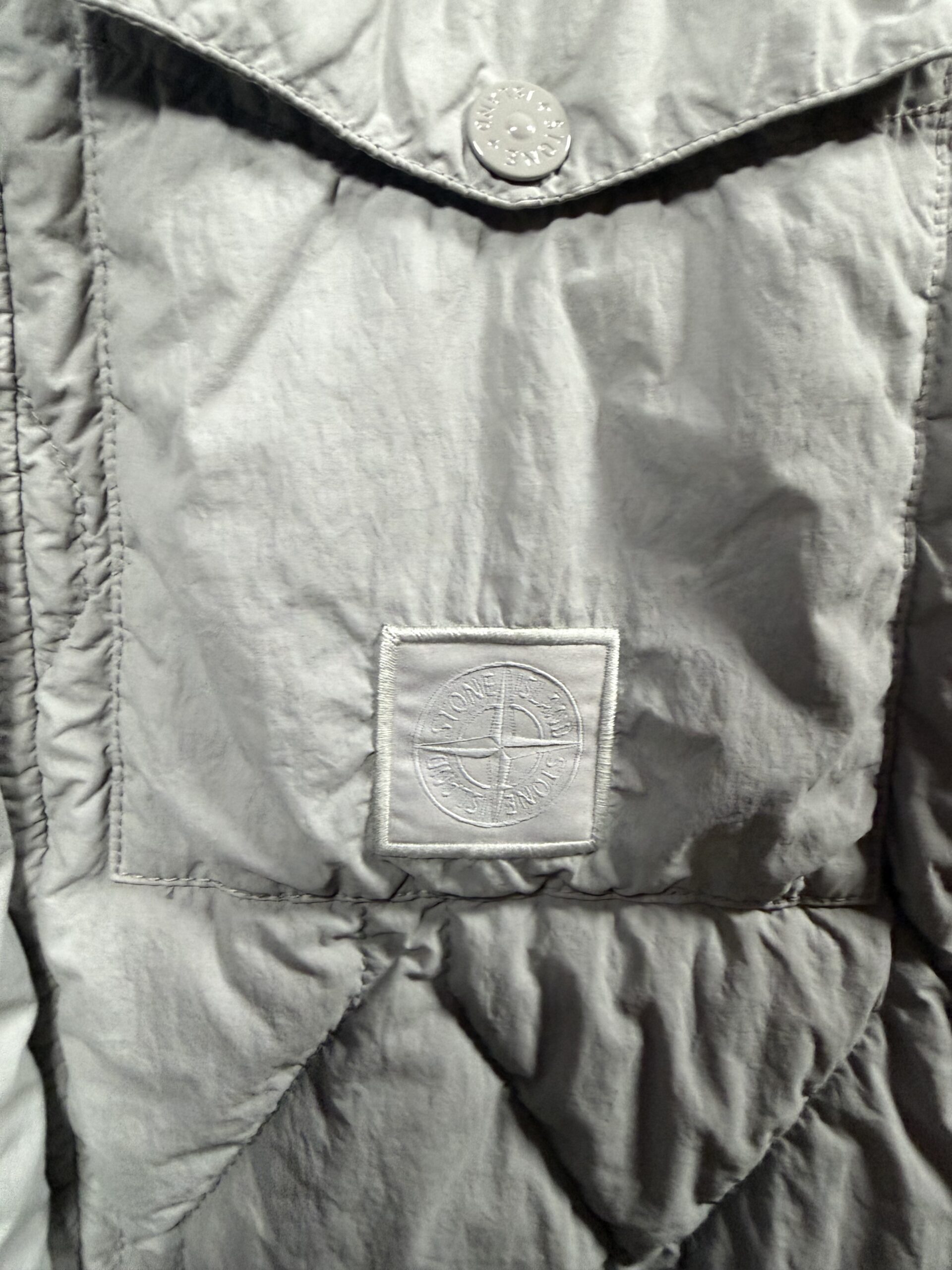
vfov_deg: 71.6
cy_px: 635
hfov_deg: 56.8
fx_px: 880
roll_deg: +0.2
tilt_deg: -8.7
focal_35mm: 24
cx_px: 476
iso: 400
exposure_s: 1/50
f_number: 2.2
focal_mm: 2.22
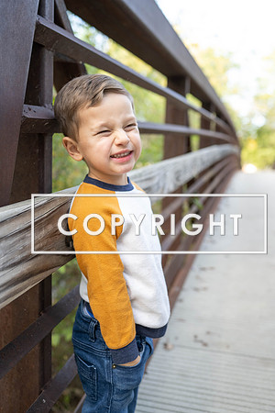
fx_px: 401
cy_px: 206
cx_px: 138
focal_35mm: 35
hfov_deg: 37.9
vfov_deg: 54.4
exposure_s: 1/125
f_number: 2.8
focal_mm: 35
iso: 160
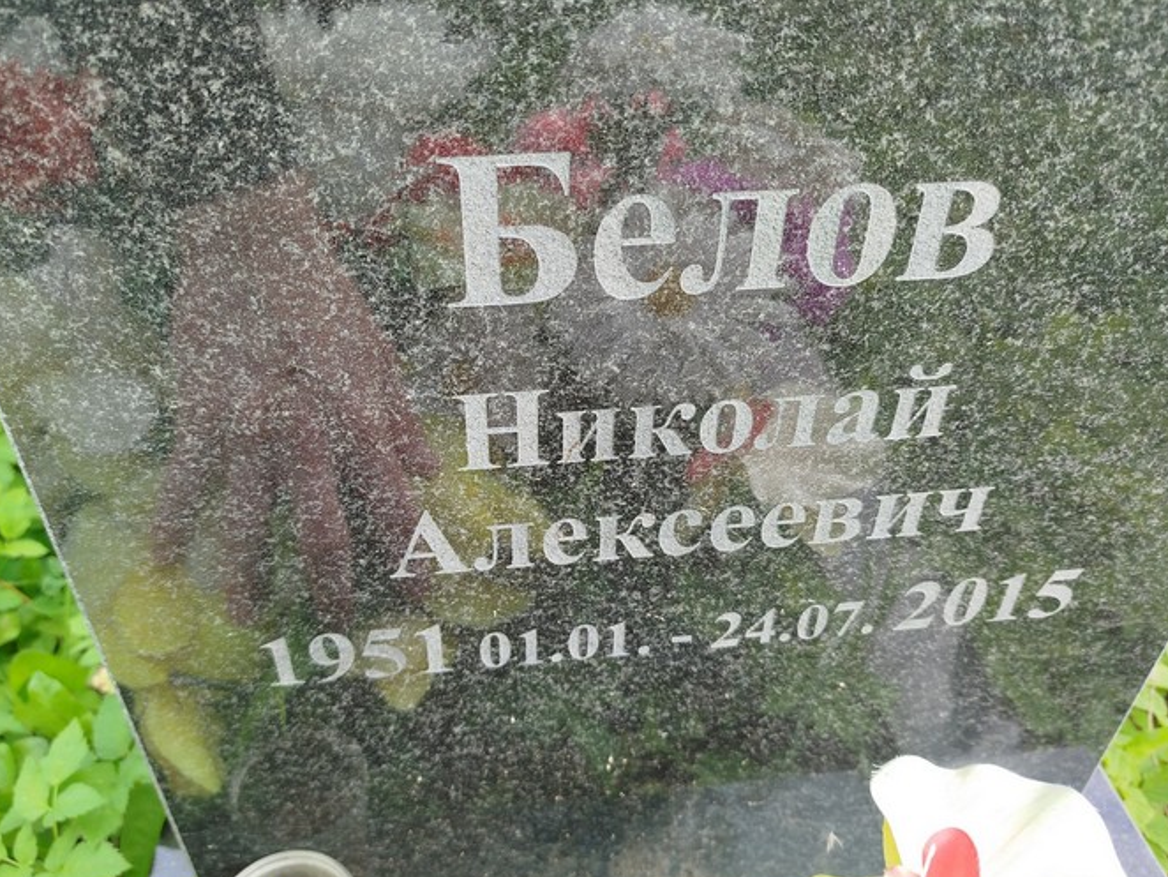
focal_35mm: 29
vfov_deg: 48.2
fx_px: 979
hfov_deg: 61.6
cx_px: 543
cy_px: 413
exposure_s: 1/173
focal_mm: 5.31
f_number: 1.7
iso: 50
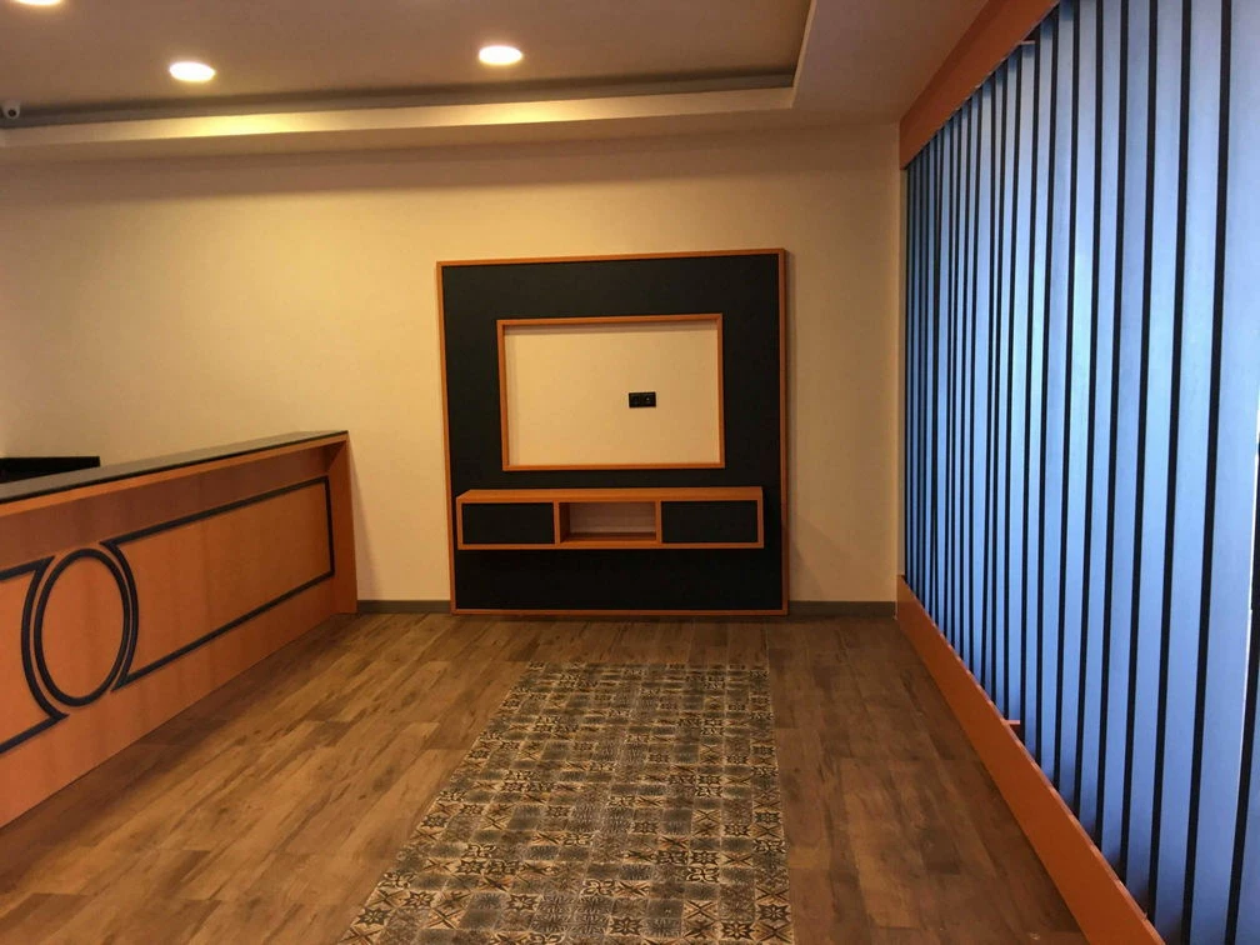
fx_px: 1056
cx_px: 630
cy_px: 472
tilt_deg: -4.4
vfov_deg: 48.2
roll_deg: +1.7
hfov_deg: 61.7
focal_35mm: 29
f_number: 2.2
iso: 64
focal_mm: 4.15
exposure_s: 1/17
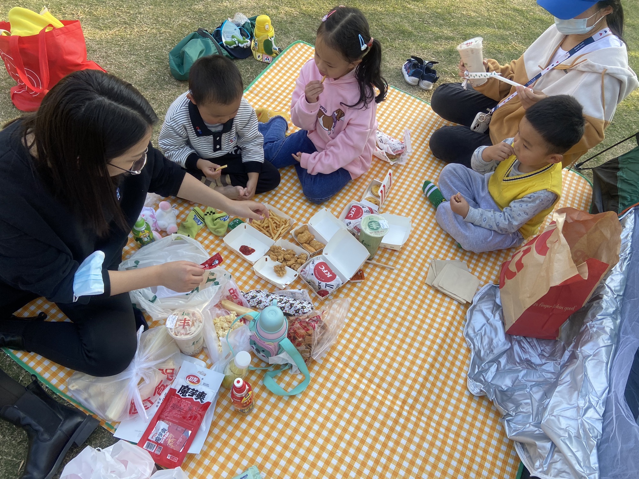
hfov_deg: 67.3
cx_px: 320
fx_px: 480
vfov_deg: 53.1
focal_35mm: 26
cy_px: 240
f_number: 1.8
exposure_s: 1/326
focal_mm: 4.25
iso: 32
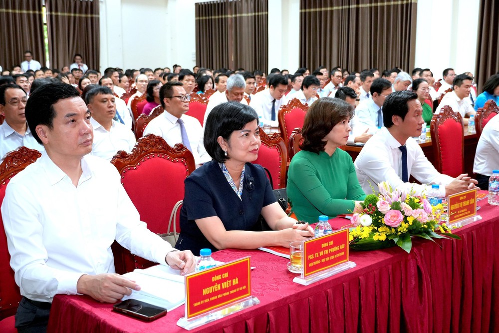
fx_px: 645
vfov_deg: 29.0
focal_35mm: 46
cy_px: 166
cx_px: 250
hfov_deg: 42.3
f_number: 4.5
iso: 2000
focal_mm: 31
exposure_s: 1/100
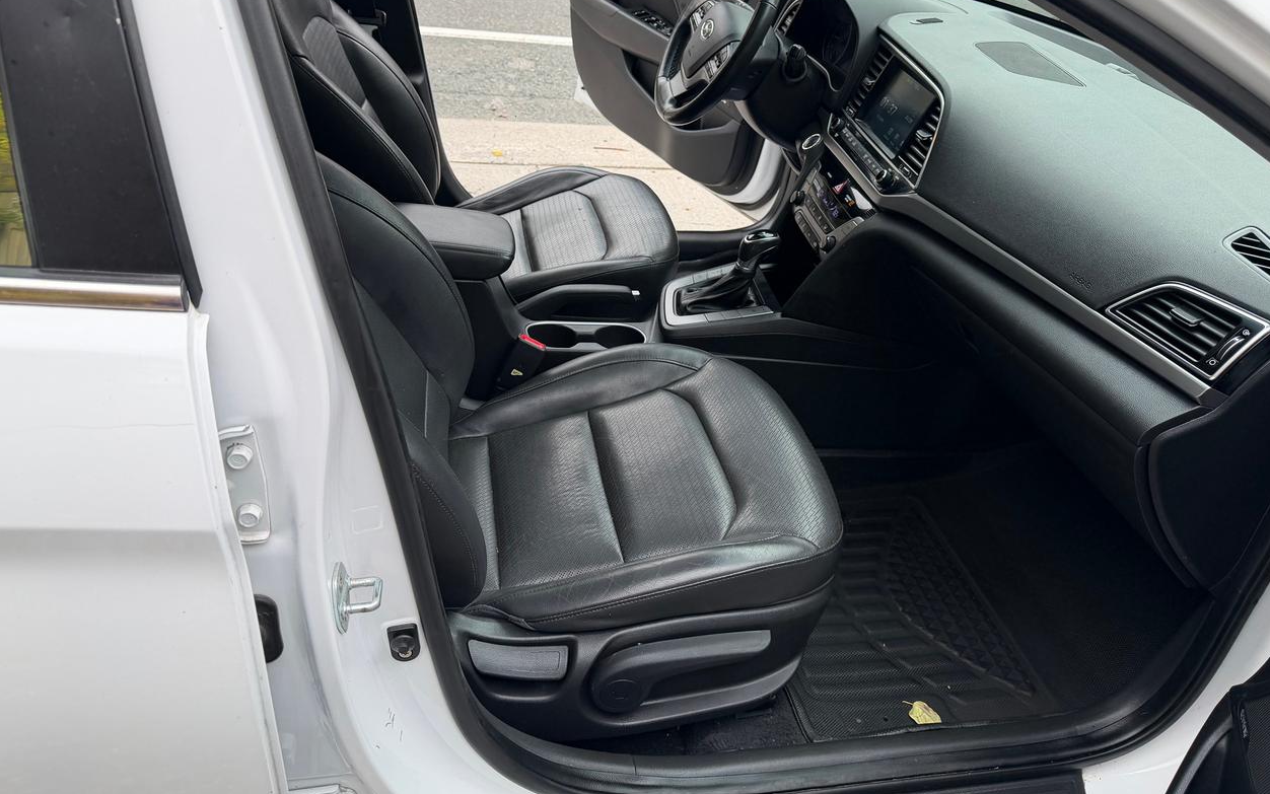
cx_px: 632
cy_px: 327
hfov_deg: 70.4
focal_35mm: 26
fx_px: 900
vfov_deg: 47.4
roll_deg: -4.8
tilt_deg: -30.7
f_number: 1.78
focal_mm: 6.76
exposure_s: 1/617
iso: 100
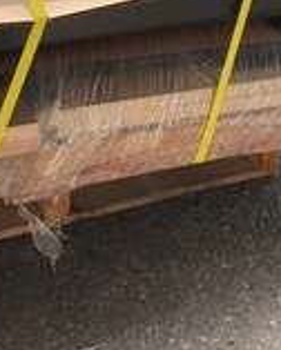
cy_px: 31
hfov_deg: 21.0
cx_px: 56
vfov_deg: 25.5
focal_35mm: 72
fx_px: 747
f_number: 1.8
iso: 25
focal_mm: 3
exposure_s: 1/529
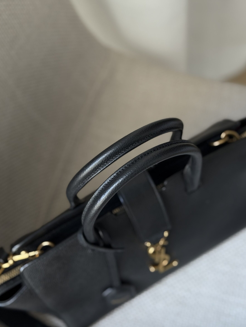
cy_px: 157
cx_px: 131
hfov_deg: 28.0
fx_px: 493
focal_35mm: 52
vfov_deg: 36.8
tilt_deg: -66.2
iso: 100
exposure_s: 1/60
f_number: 1.78
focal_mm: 6.76
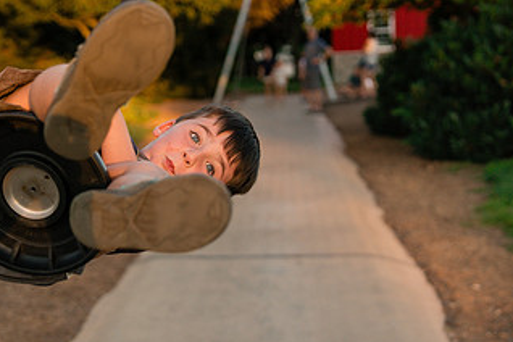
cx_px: 179
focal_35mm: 82
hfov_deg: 24.7
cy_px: 183
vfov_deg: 16.7
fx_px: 1168
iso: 200
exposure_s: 1/1250
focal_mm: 45
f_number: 2.8
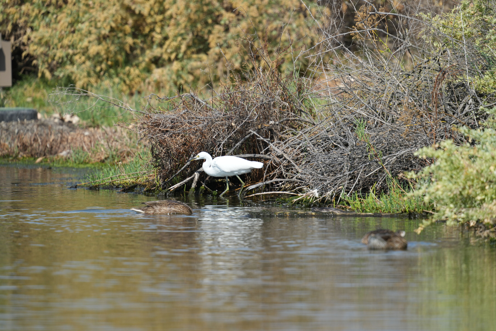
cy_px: 166
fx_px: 8266
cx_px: 248
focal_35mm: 600
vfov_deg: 2.3
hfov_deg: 3.4
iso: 400
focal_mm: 600
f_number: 5.6
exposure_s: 1/1250
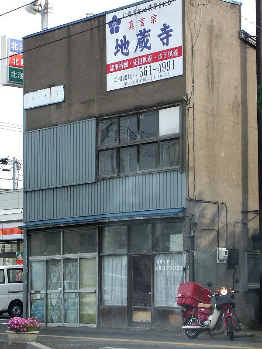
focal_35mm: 107
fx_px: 1080
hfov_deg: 13.8
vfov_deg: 18.4
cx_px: 131
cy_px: 174
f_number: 4.8
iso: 160
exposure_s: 1/200
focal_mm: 17.4
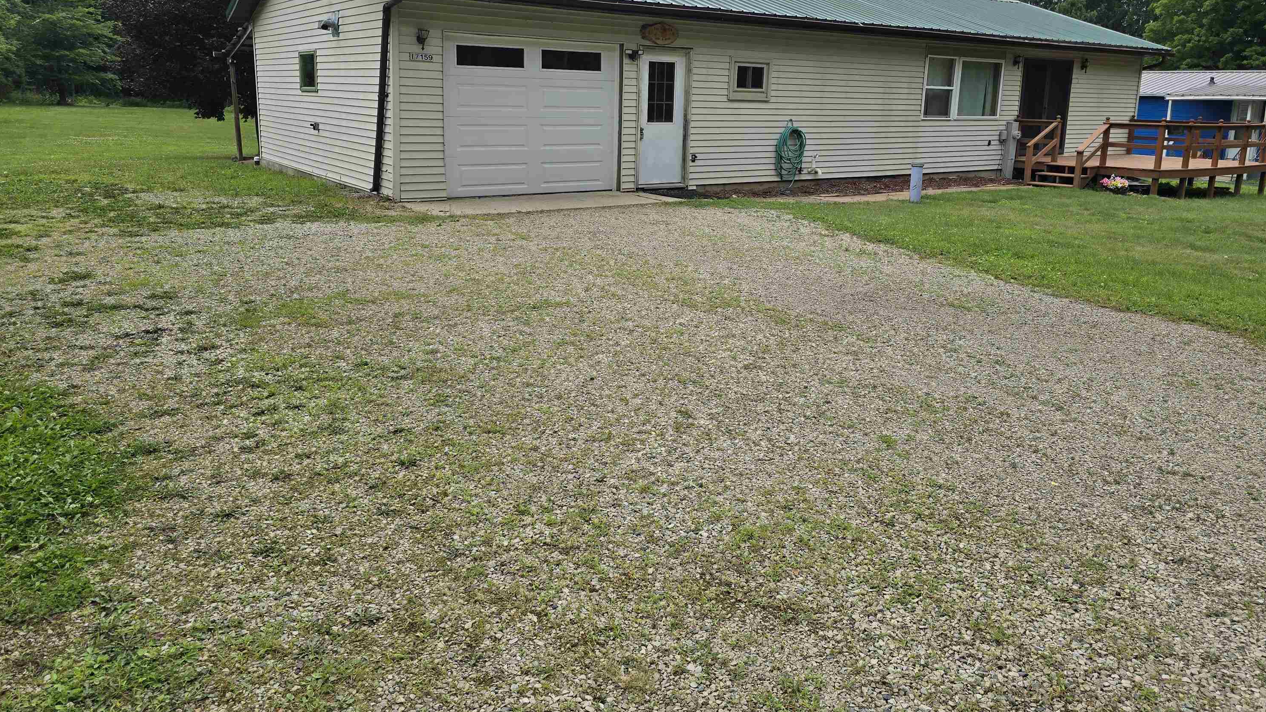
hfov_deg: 71.9
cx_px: 635
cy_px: 256
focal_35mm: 26
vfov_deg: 43.9
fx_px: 873
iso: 12
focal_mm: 6.3
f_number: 1.7
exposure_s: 1/950
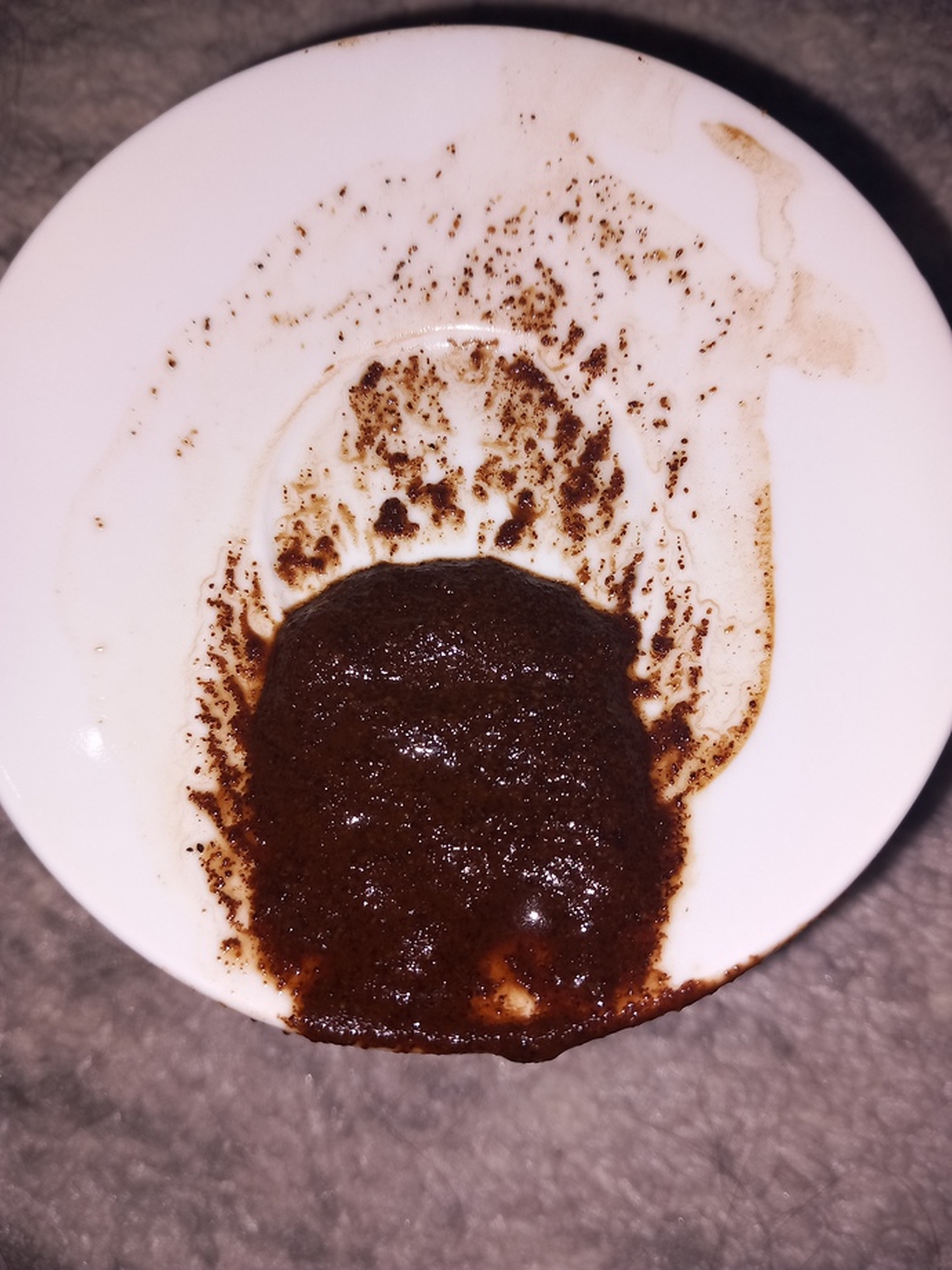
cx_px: 476
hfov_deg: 51.4
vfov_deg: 65.3
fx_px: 990
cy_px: 635
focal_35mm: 27
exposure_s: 1/50
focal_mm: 4
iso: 20
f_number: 1.8
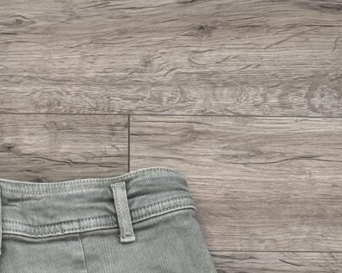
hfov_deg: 16.0
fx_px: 1194
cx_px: -6
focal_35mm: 118
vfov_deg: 10.9
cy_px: 664
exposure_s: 1/60
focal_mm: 6.76
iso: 250
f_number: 1.78
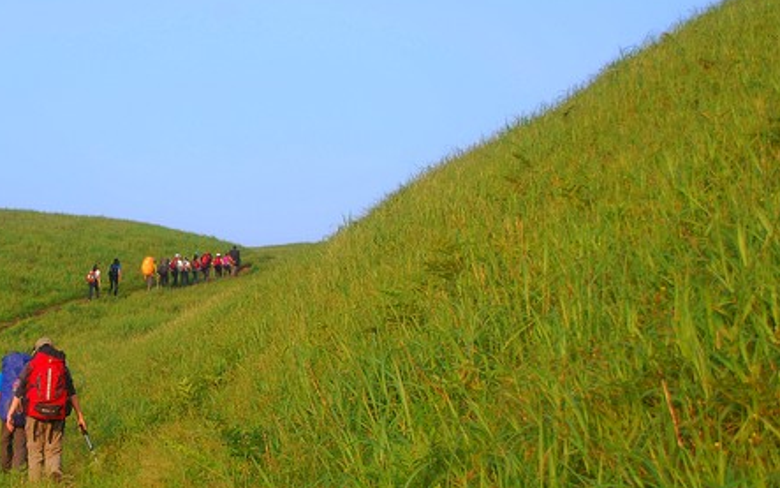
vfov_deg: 18.1
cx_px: 157
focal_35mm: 72
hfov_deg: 28.1
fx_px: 1527
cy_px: 258
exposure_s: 1/100
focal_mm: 29
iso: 100
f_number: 6.3
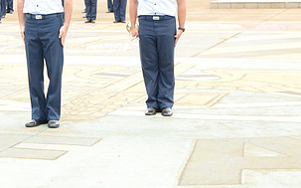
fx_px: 910
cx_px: 43
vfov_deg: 11.7
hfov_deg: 18.5
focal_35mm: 111
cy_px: 8
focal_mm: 38
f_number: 6.3
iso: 320
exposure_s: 1/250
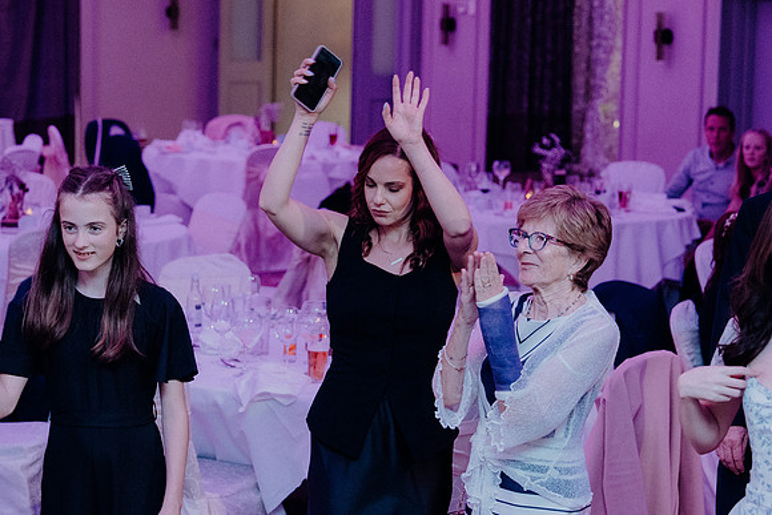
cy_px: 258
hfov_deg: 19.5
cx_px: 386
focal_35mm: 105
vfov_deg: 13.0
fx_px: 2252
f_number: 3.5
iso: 3200
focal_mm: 70
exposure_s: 1/160
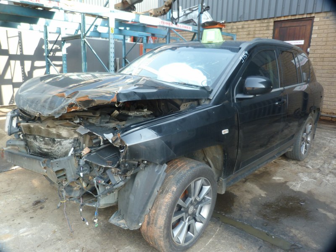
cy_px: 126
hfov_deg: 69.4
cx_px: 168
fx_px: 243
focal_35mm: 25
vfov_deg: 54.9
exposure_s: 1/60
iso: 80
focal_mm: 4.5
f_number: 2.8
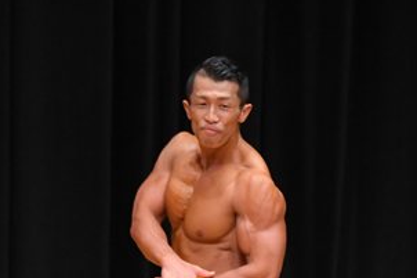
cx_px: 255
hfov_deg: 3.0
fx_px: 8011
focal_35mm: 692
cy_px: 306
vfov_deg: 2.0
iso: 4000
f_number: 5.6
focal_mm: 180
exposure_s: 1/400
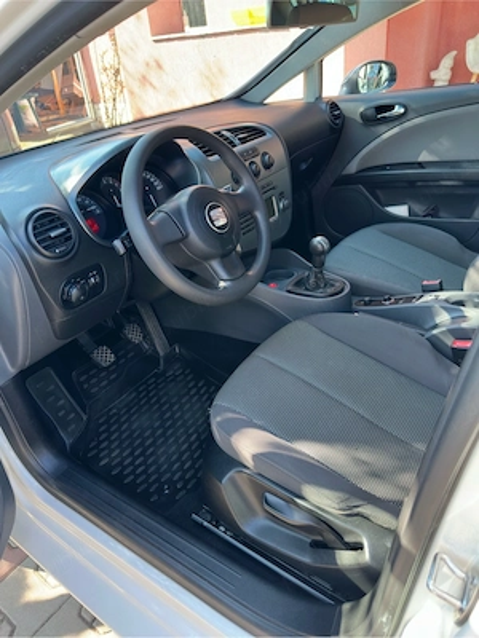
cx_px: 240
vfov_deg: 71.6
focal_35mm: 24
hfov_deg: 56.8
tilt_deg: -30.6
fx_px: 443
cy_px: 319
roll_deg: +5.4
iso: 100
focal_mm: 6.86
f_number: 1.78
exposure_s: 1/121
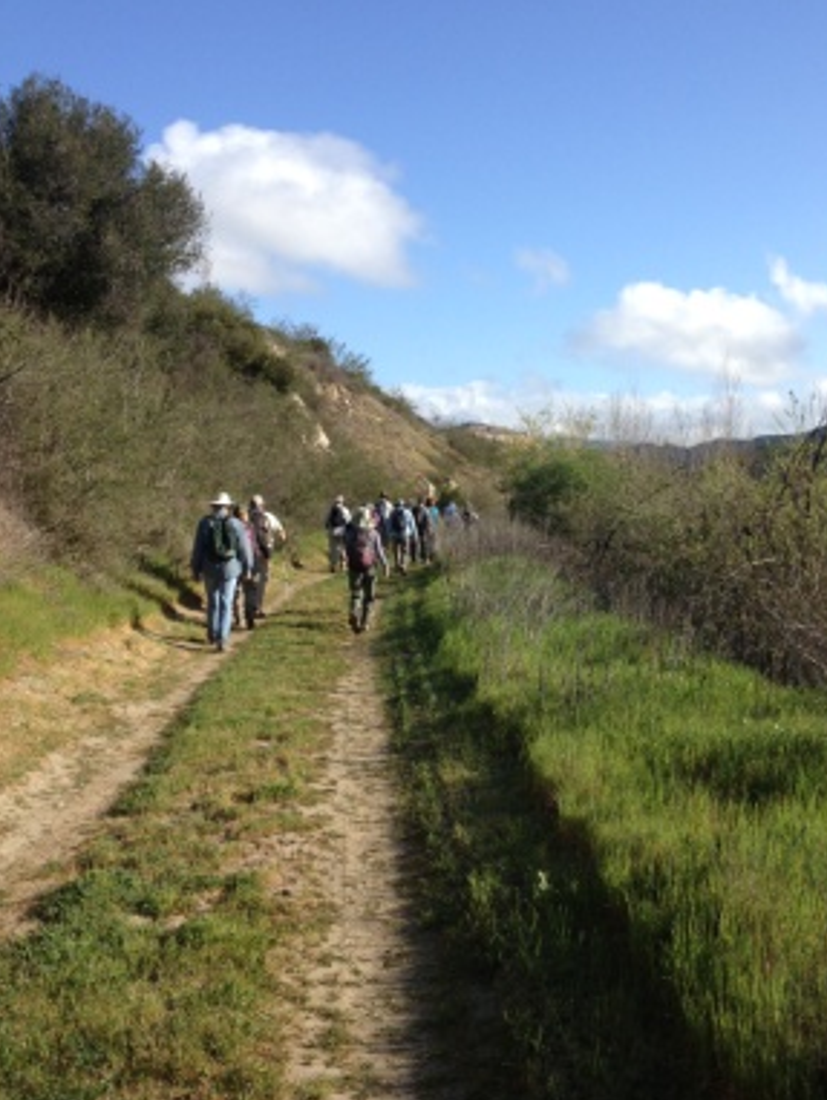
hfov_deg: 35.1
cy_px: 564
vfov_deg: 45.7
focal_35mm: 41
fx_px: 1305
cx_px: 478
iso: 50
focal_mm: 4.28
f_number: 2.4
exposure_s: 1/1126
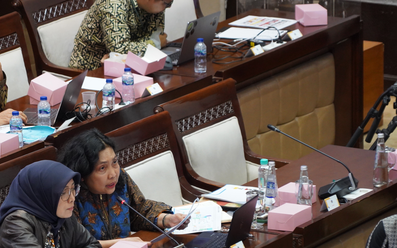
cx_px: 99
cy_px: 193
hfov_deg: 6.2
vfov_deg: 3.9
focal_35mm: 337
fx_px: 3646
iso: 4000
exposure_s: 1/160
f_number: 6.3
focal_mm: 205
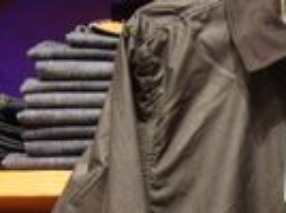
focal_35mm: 142
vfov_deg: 10.2
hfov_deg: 13.6
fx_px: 1171
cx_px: 312
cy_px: 280
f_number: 2.8
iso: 200
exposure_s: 1/3.5
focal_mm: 7.8
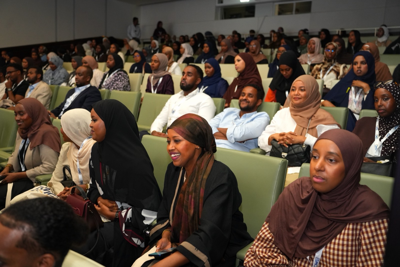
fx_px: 344
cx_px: 200
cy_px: 134
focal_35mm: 31
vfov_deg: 42.3
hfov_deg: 60.3
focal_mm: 31
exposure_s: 1/160
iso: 2500
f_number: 2.8
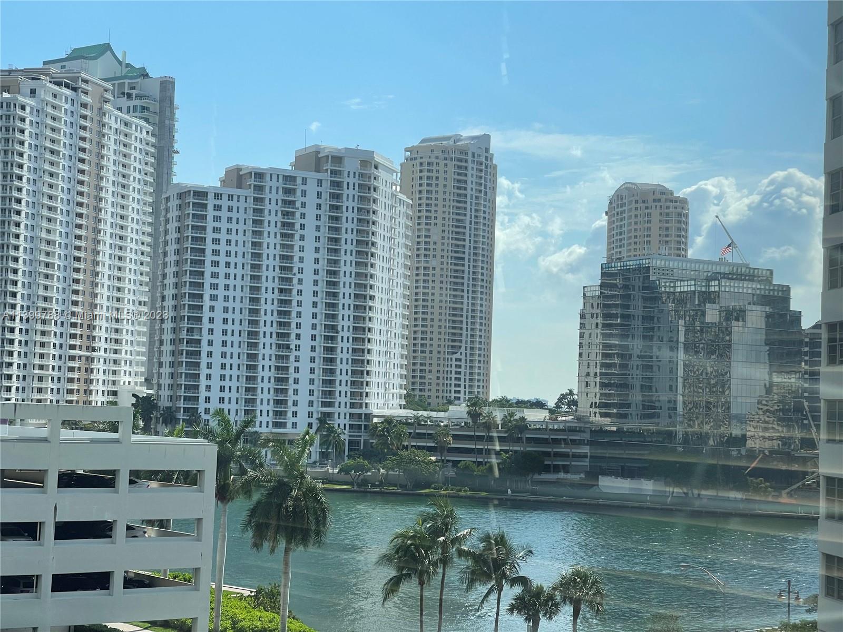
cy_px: 316
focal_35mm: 64
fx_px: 1559
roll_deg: -2.4
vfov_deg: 22.9
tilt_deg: +3.3
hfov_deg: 30.3
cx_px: 422
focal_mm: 7.5
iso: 20
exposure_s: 1/803
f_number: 2.2
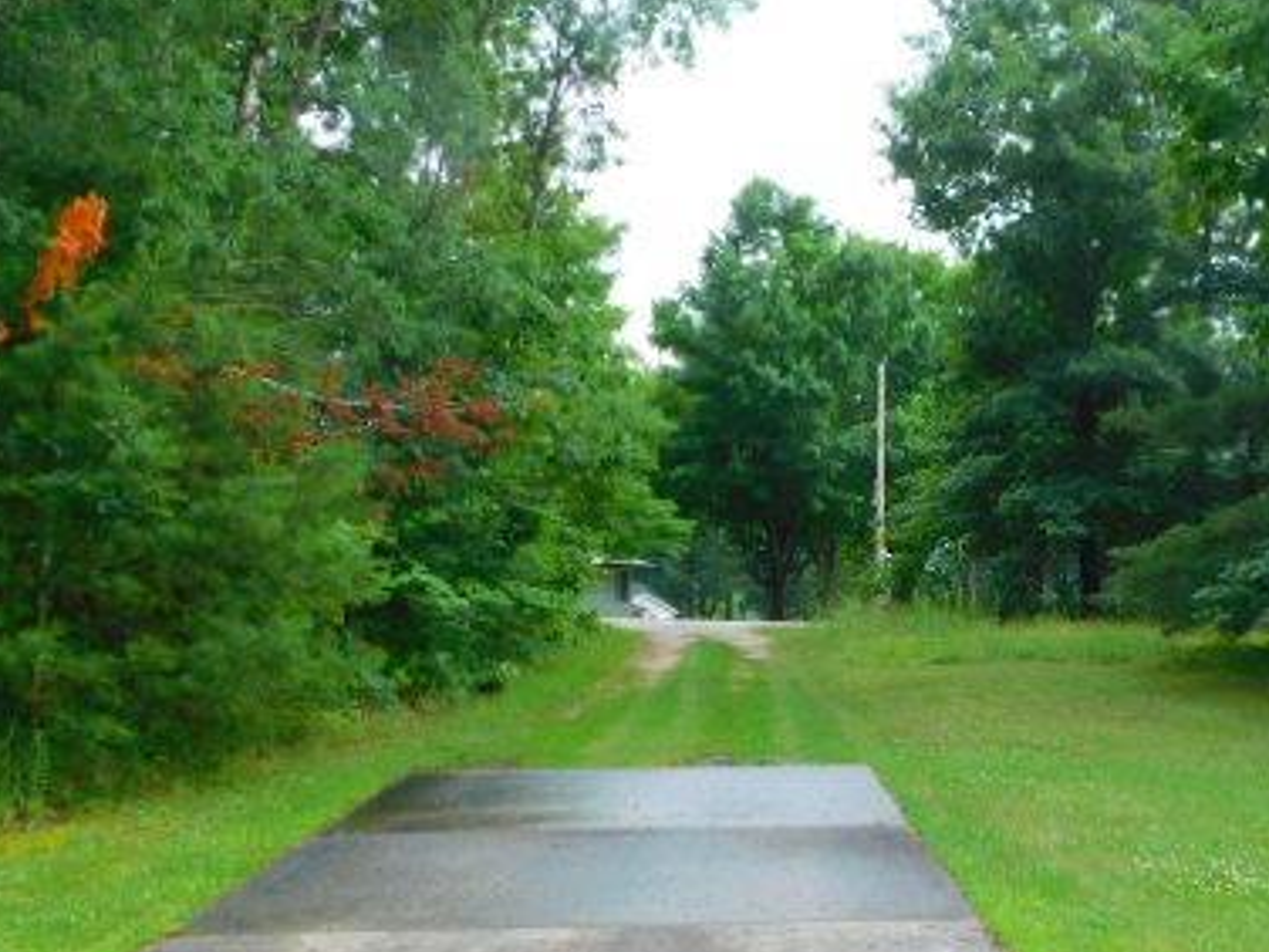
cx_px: 948
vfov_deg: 28.5
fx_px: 1870
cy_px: 574
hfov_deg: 36.6
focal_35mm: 51
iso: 125
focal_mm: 5.3
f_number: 3.2
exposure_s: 1/160
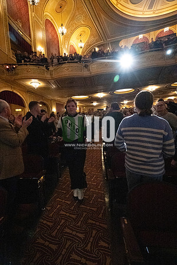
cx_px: 88
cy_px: 132
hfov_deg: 72.1
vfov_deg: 95.0
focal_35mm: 16
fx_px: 122
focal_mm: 16.5
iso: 40637
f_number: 4
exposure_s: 1/400
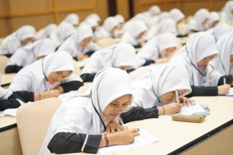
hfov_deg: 29.3
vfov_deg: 19.7
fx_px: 446
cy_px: 91
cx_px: 124
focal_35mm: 69
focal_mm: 50
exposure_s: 1/125
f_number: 1.8
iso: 1600
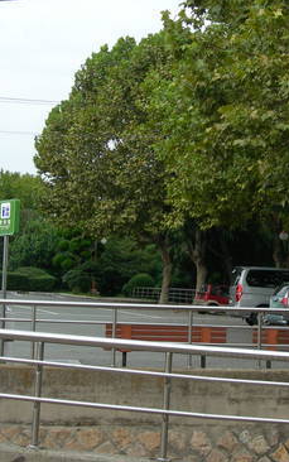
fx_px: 970
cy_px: 199
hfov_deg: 16.8
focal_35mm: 77
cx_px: 230
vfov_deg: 26.8
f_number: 4.8
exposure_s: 1/216
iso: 50
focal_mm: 7.8
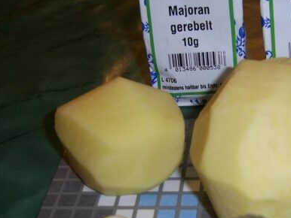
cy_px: 142
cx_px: 238
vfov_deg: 23.2
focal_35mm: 63
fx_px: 530
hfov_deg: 29.9
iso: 100
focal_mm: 7.8
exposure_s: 1/30
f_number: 2.8
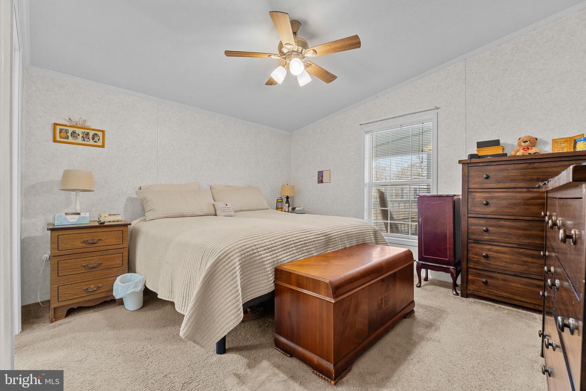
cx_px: 293
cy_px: 196
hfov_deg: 97.6
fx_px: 256
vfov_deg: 74.6
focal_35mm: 16
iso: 200
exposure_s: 1/1.25
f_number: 6.3
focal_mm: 10.5
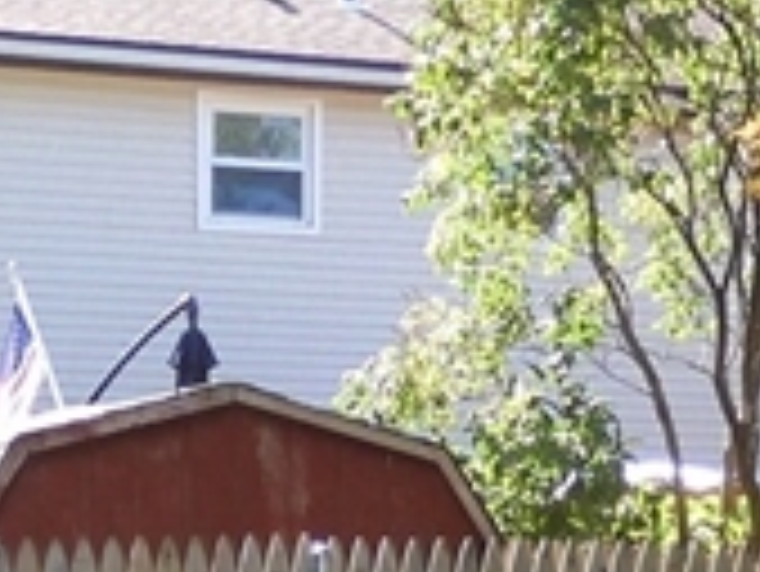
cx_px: 423
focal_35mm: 145
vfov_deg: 9.3
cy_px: 1279
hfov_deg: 13.6
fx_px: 3186
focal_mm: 4.3
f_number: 3.4
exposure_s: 1/125
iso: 100
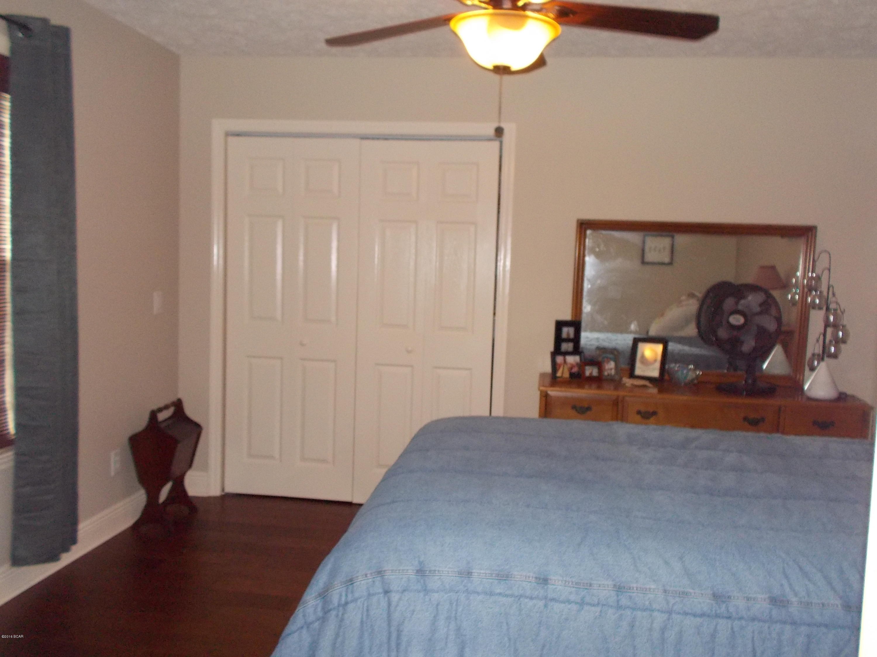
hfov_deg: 61.7
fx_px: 735
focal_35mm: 29
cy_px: 328
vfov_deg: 48.2
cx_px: 438
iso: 250
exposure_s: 1/25
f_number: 3.3
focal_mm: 4.1
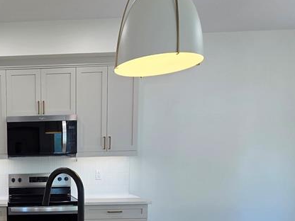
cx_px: 4
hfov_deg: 47.7
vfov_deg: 41.4
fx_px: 273
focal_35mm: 32
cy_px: 190
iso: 50
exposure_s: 1/60
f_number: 2.2
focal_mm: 2.2
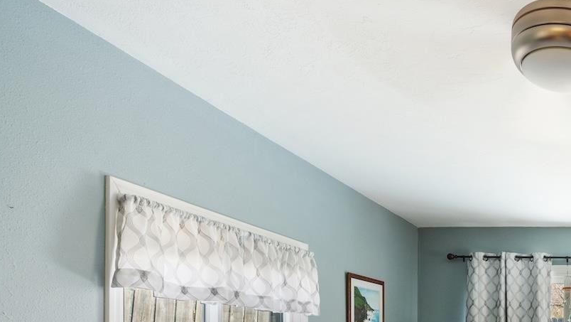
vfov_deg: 30.0
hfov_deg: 42.3
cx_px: 651
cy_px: 360
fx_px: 530
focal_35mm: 35
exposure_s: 1/15
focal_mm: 14
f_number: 7.1
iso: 400
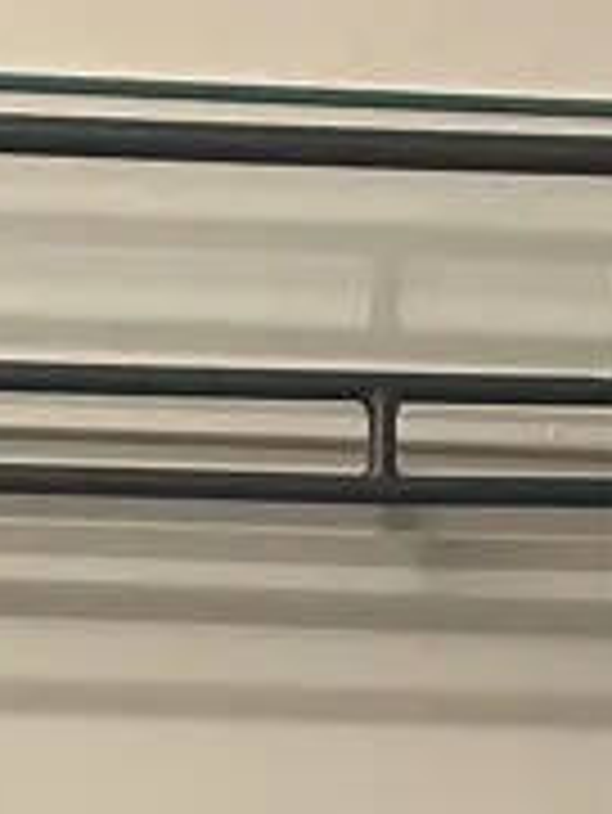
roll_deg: +0.0
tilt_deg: -14.5
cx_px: 50
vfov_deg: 11.3
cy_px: 2114
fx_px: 3202
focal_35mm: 136
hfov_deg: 10.8
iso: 250
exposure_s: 1/50
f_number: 1.78
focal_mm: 6.86
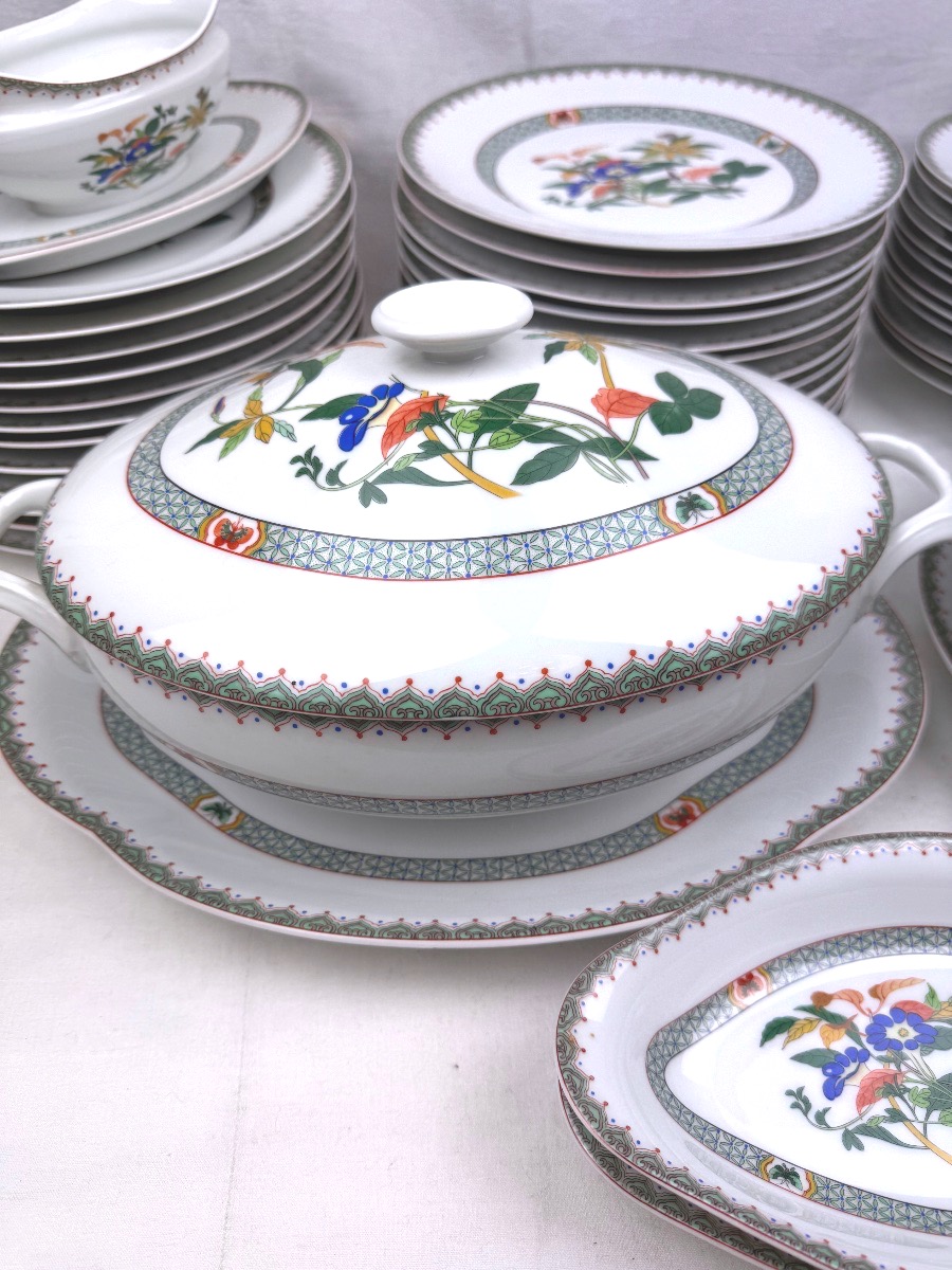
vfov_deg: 71.6
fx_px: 880
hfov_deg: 56.8
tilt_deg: -45.9
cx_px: 476
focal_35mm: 24
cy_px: 635
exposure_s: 1/470
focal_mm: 6.76
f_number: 1.78
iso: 80
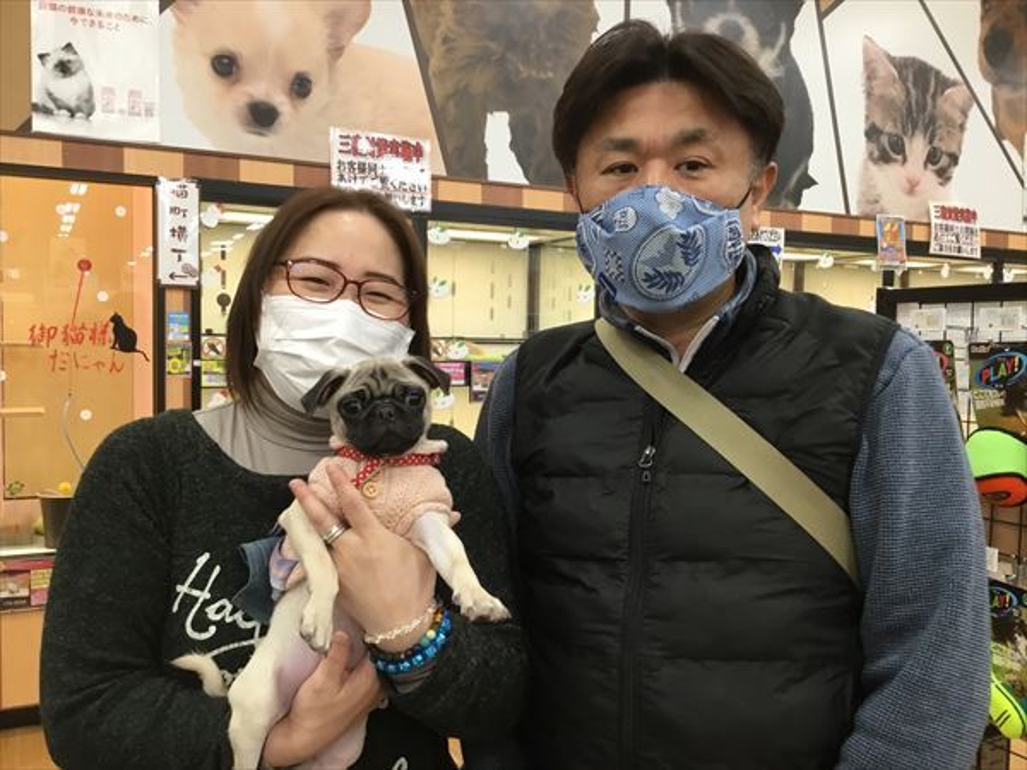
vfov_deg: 45.4
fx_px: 920
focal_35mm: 31
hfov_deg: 58.4
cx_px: 514
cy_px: 385
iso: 64
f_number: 2.4
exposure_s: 1/30
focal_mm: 3.3
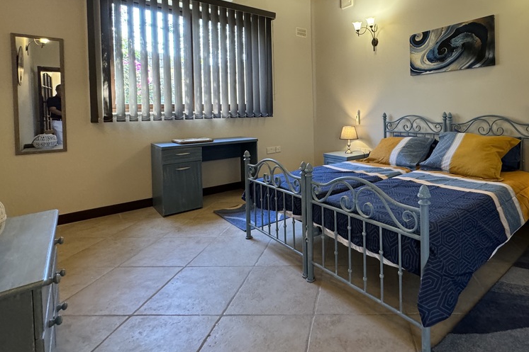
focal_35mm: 20
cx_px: 351
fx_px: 294
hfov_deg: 81.3
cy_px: 118
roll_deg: +0.5
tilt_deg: -1.3
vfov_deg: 60.5
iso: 320
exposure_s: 1/50
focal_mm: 2.22
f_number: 2.2
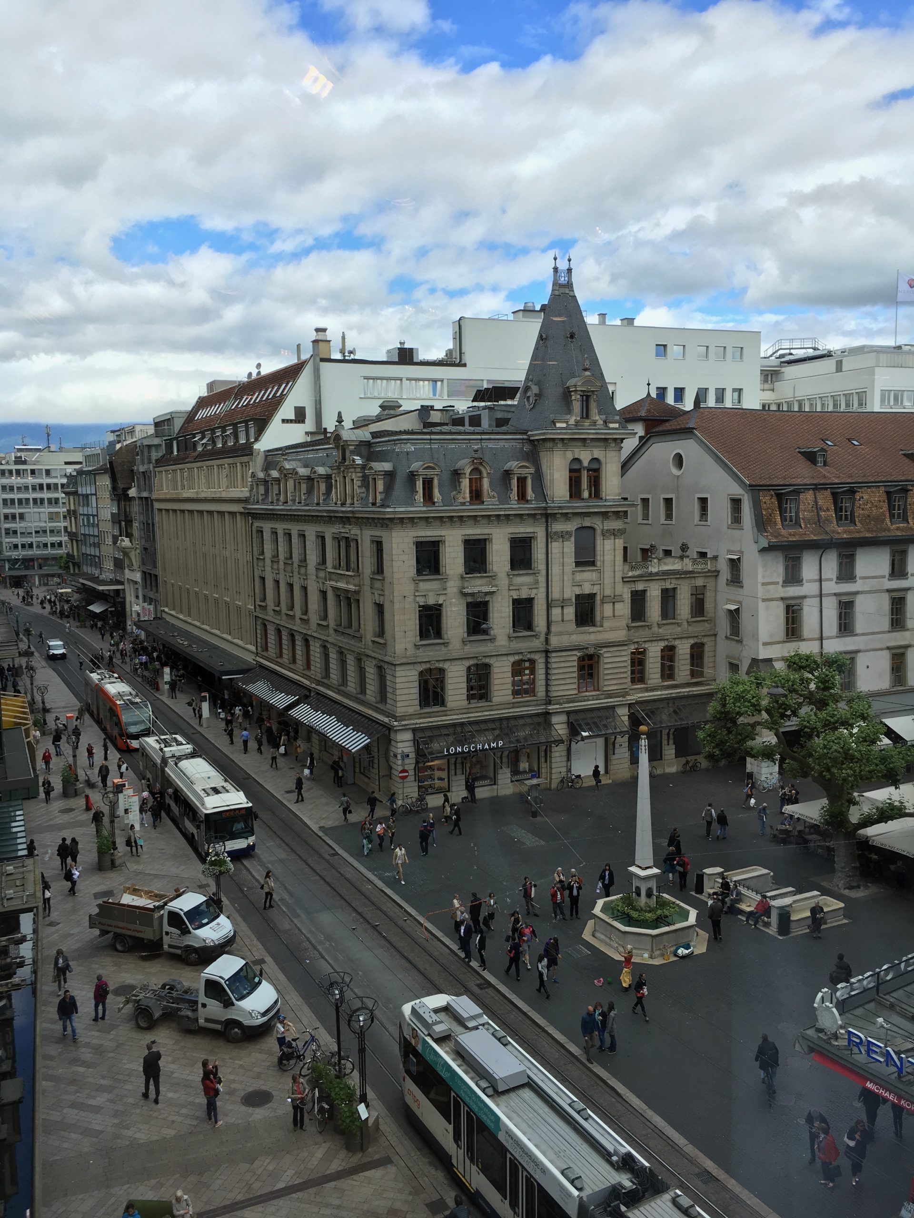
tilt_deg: -5.0
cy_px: 609
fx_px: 1021
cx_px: 457
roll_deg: +2.0
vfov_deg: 61.7
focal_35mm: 29
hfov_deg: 48.2
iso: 25
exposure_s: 1/801
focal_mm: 4.15
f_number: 2.2
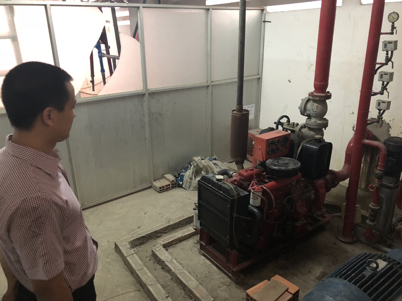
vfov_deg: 49.7
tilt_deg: -19.9
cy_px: 150
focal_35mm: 28
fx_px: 325
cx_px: 201
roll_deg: +1.6
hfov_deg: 63.4
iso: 80
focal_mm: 4
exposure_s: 1/7
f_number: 1.8
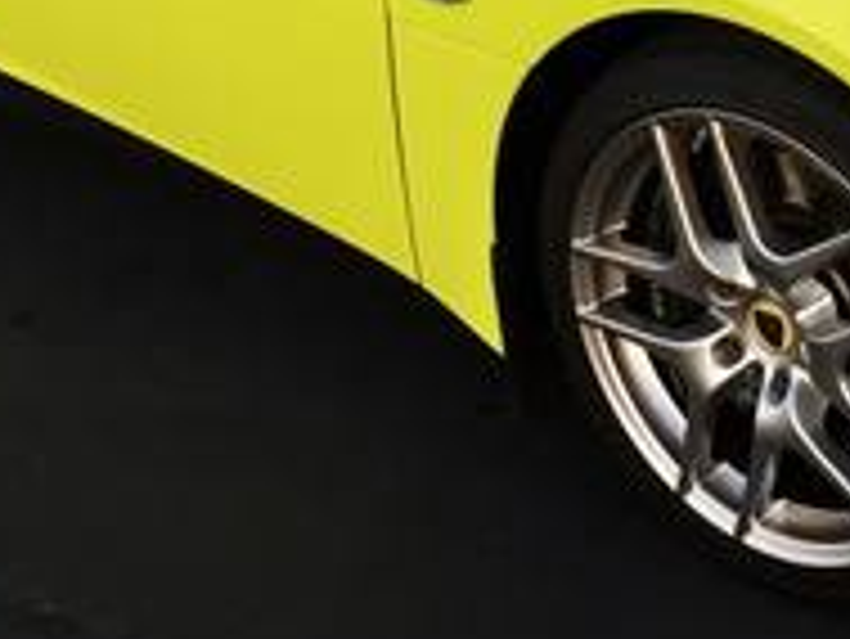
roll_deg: +4.2
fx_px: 2408
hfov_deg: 19.7
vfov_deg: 14.7
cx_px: 729
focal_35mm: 98
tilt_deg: -16.5
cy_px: -86
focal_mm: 4.15
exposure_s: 1/120
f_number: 2.2
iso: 50
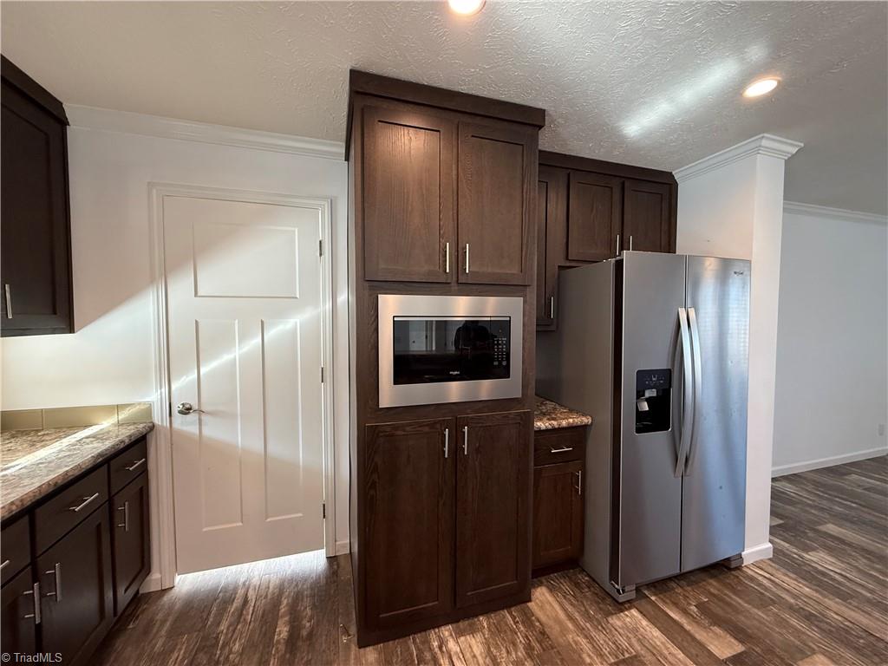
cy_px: 333
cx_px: 444
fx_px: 359
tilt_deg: -1.6
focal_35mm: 14
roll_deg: +0.1
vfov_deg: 85.7
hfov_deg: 102.1
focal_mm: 2.22
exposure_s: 1/120
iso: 320
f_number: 2.2
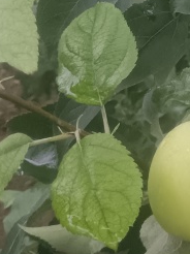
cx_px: 308
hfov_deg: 12.3
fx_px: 828
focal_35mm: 113
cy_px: -76
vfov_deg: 16.5
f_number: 1.8
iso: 1542
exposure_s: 1/100
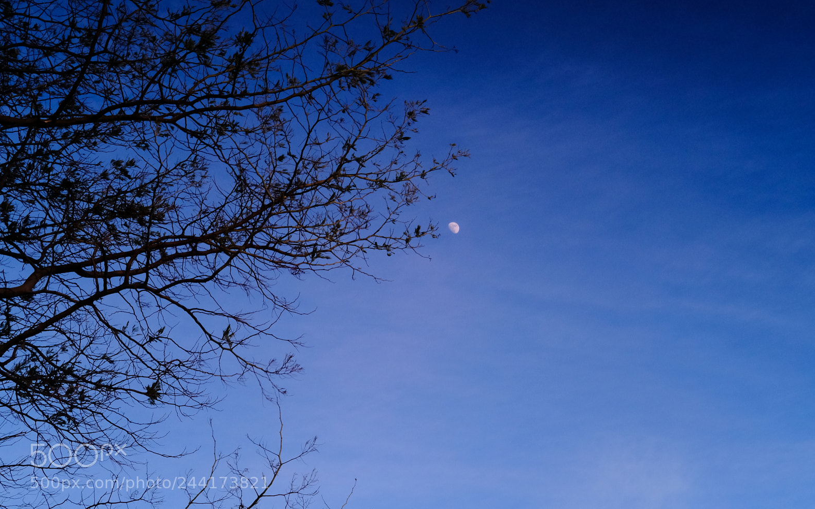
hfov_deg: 36.9
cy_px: 247
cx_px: 413
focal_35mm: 55
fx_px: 1221
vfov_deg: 23.5
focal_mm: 35
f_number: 11
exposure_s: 1/50
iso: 2500
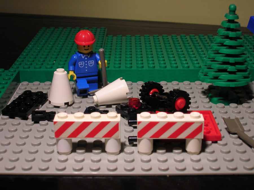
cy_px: 95
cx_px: 127
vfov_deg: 23.2
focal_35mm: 63
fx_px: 462
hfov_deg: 30.8
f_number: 3.6
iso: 50
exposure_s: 1/18.5
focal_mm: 10.4
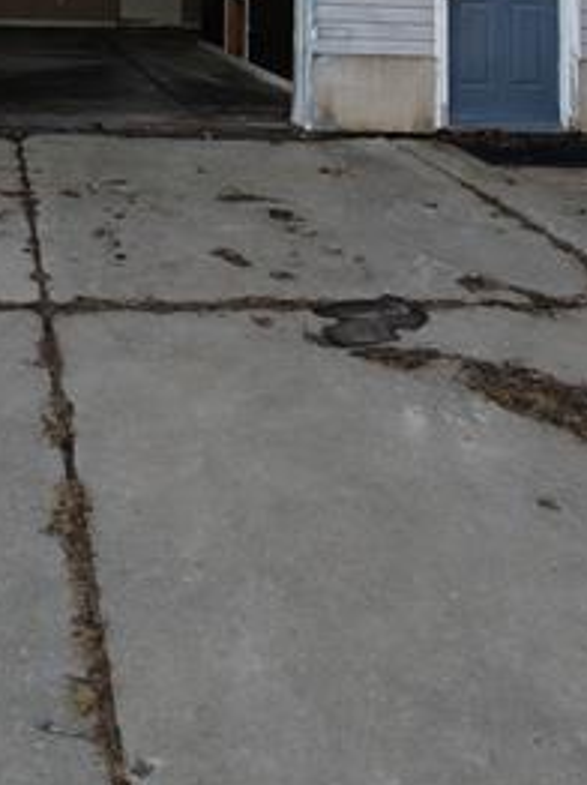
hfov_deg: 31.5
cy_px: -138
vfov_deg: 34.9
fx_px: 996
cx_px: 78
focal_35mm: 44
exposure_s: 1/285
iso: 400
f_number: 2
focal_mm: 2.3
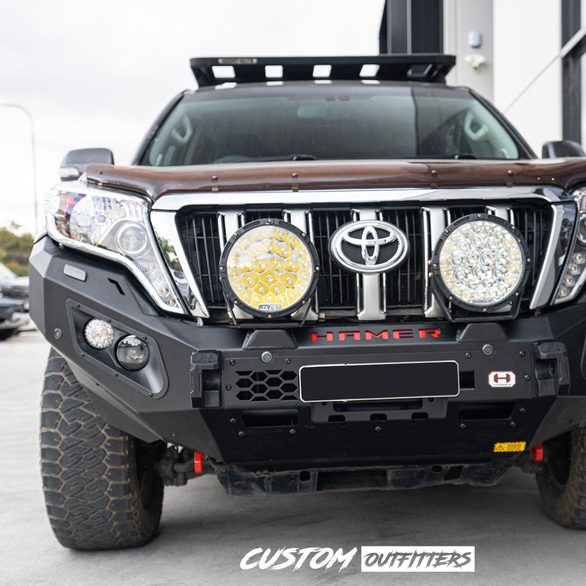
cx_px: 357
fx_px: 862
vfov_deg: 37.6
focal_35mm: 45
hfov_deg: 37.4
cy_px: 292
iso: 500
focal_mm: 35
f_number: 4
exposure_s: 1/60
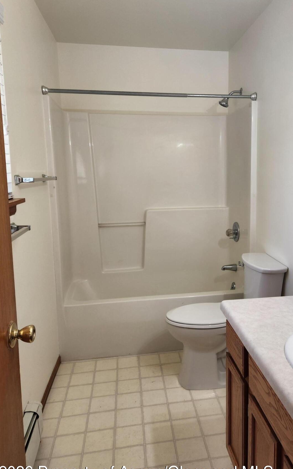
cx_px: 194
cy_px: 218
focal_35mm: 29
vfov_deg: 64.6
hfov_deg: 42.6
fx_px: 370
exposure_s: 1/120
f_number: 1.8
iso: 80
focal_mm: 5.4
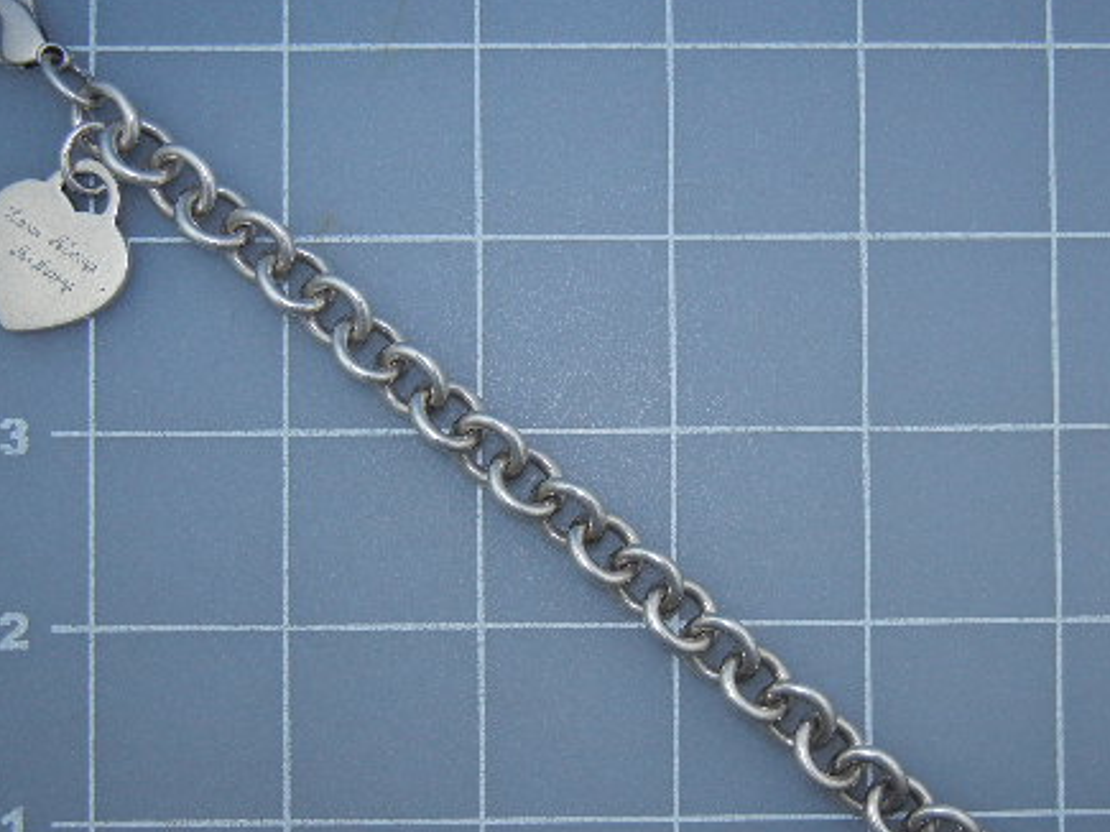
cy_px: 475
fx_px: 1603
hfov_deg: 38.1
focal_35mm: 50
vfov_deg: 29.1
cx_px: 643
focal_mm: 6.2
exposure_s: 1/30
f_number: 3.6
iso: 200
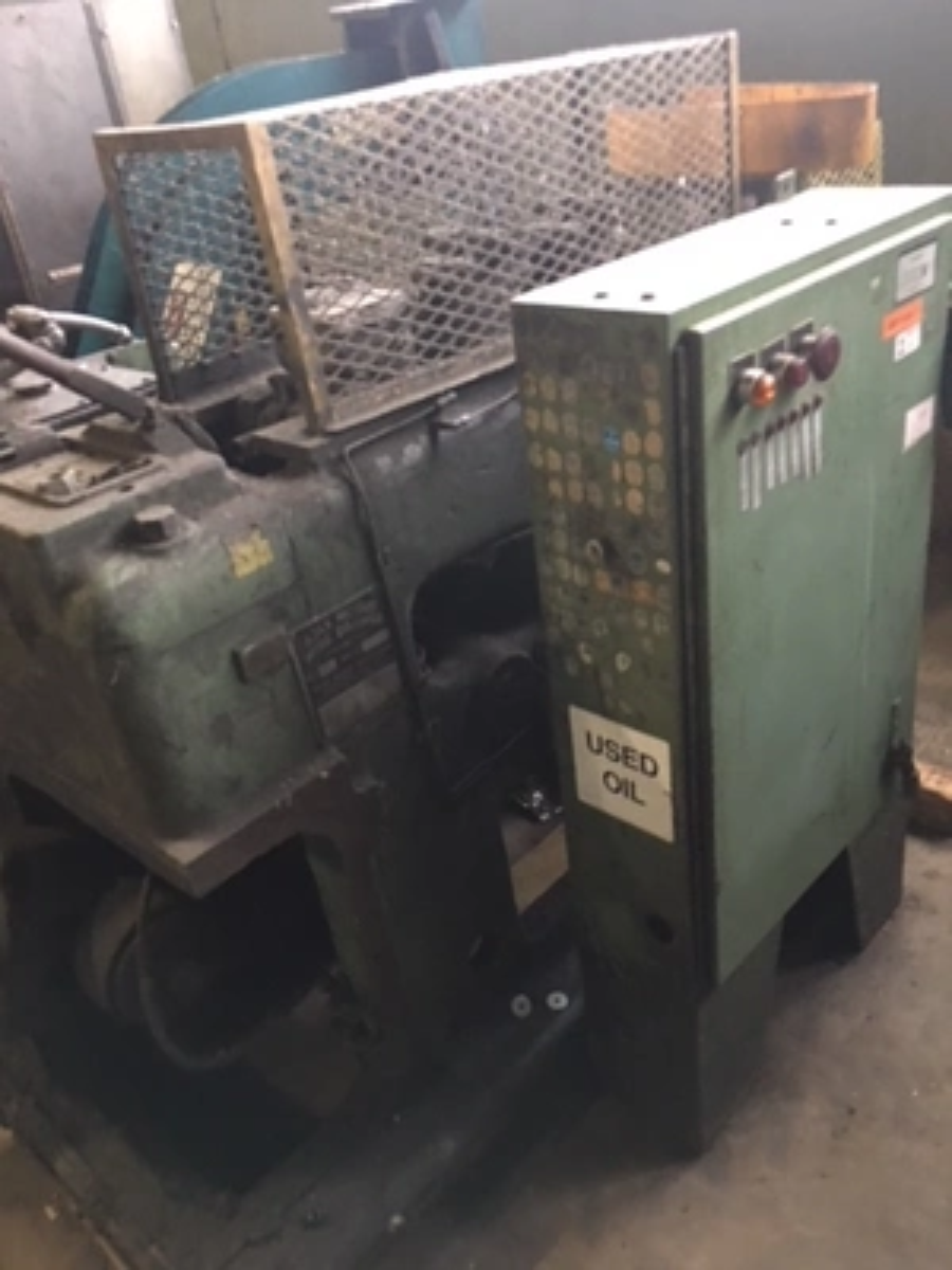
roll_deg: +10.8
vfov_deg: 61.7
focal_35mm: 29
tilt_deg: -27.0
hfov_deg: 48.2
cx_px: 476
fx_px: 1063
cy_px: 635
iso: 100
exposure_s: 1/4
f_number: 2.2
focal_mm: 4.15
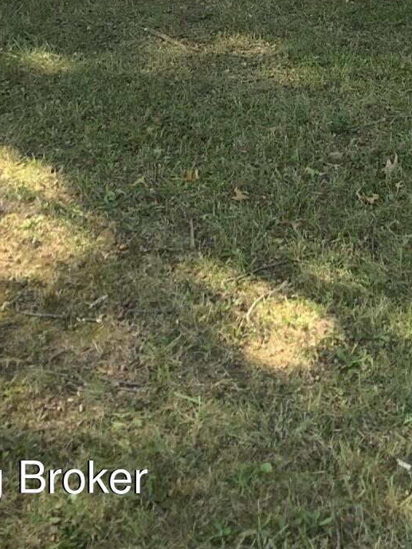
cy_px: -246
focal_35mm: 90
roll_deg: -0.9
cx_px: 325
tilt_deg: -6.8
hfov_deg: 16.3
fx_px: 1428
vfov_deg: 19.3
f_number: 2.4
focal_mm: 3.3
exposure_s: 1/120
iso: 50
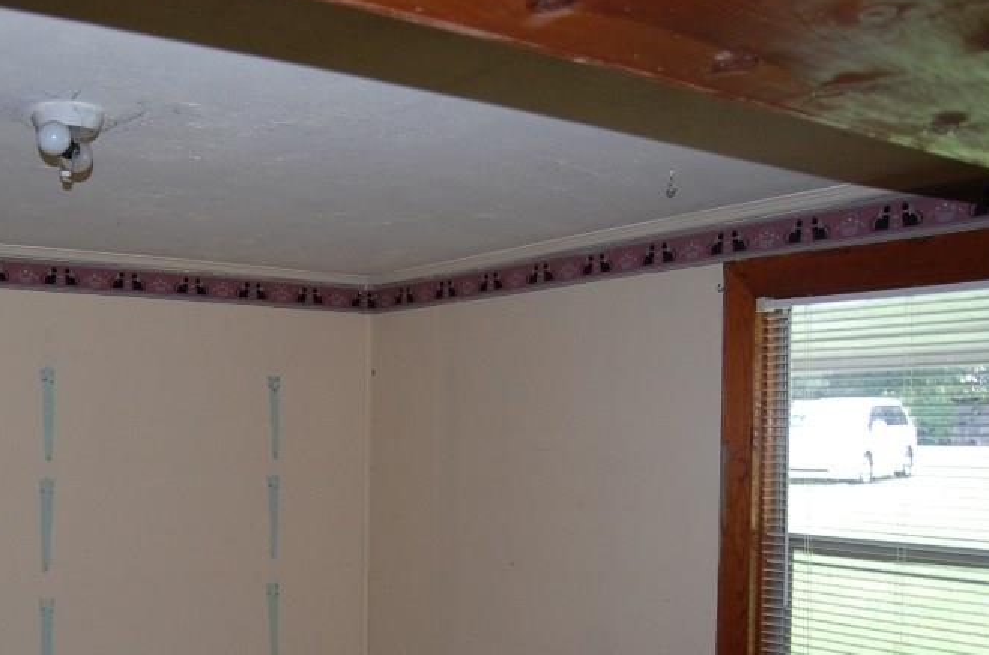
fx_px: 1152
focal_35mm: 42
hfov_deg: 45.3
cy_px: 468
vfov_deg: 31.4
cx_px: 286
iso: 400
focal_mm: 18
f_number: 3.5
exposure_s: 1/60
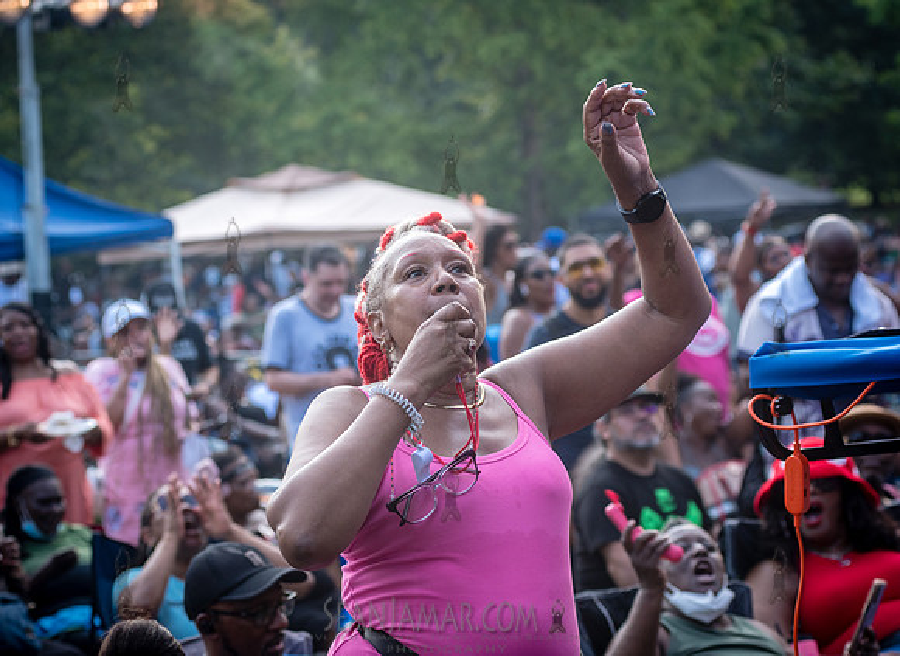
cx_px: 408
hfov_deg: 21.2
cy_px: 345
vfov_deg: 15.5
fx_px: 2404
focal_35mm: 93
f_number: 4.5
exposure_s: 1/400
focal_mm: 80
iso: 500
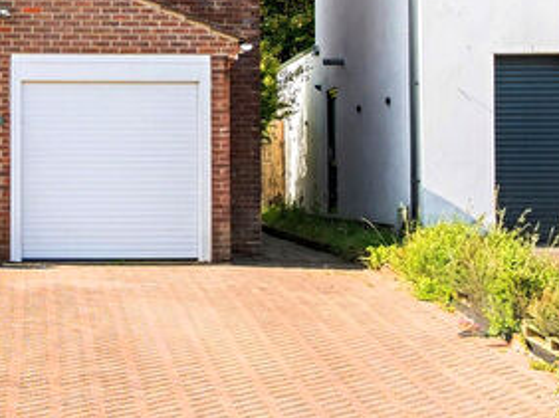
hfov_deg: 21.6
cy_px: 25
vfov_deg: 16.9
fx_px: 1388
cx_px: -54
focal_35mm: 86
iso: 400
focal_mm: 24
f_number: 8
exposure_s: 1/400
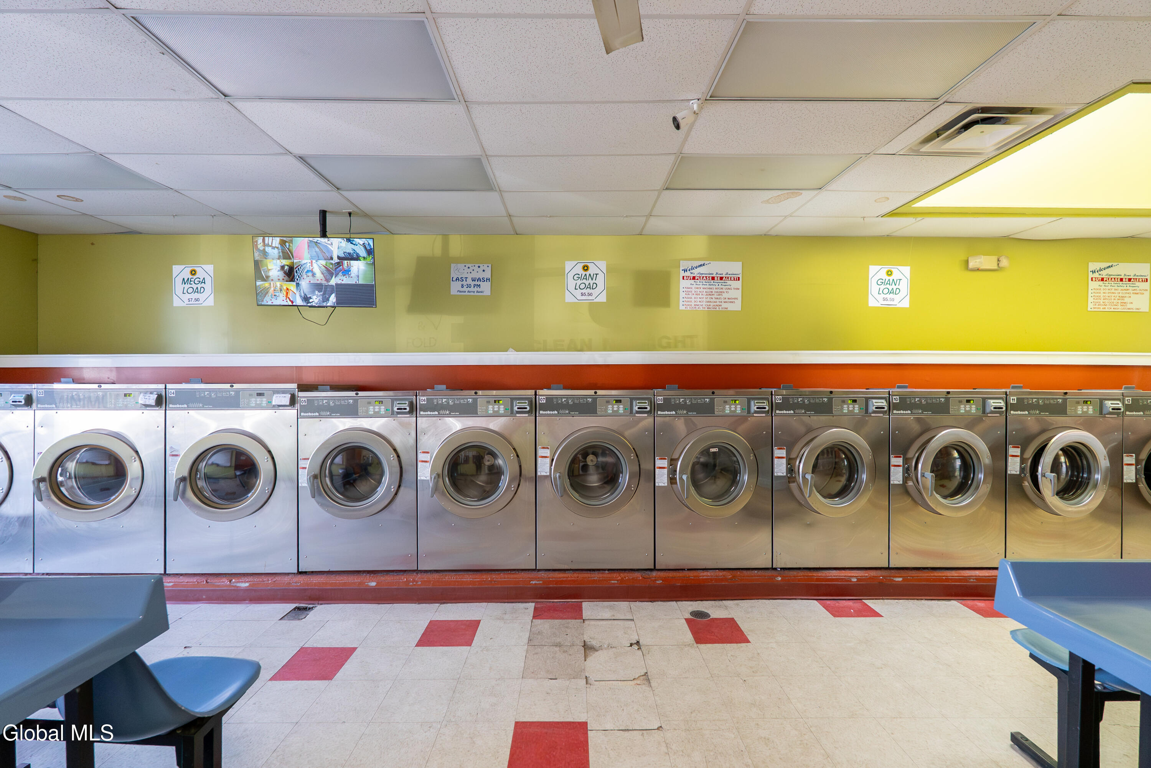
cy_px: 384
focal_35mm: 16
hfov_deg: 96.7
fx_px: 512
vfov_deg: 73.8
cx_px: 576
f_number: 5.6
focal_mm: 16
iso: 6400
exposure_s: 1/250
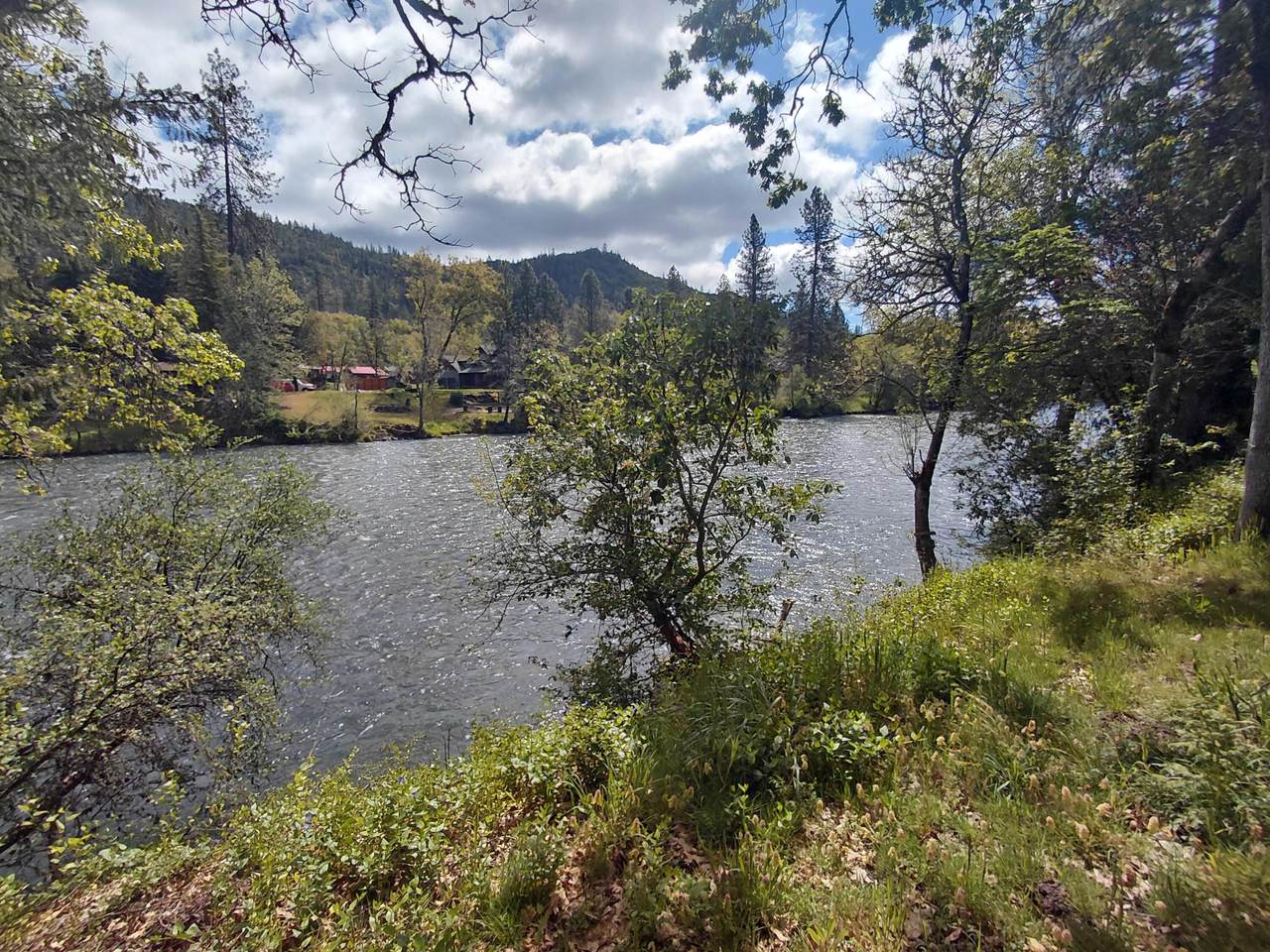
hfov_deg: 94.5
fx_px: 587
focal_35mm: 16
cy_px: 476
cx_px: 635
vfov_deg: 78.1
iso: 40
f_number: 2.2
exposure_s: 1/2661
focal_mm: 1.64
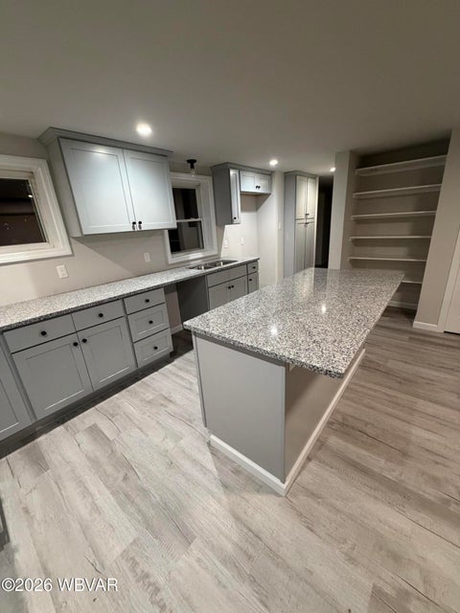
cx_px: 230
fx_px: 248
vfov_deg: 102.1
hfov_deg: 85.7
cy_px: 306
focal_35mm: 14
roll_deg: +3.4
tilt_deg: -18.0
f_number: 2.2
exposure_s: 1/60
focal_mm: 2.22
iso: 400
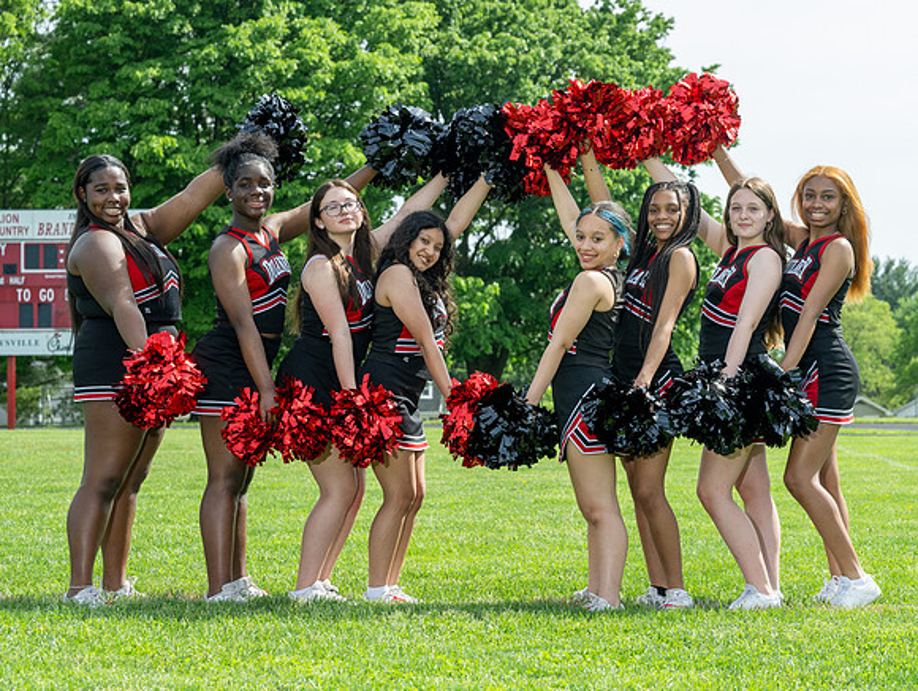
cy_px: 303
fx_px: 2476
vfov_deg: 15.9
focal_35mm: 93
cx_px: 564
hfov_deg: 21.0
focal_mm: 70
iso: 80
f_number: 6.3
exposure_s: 1/160
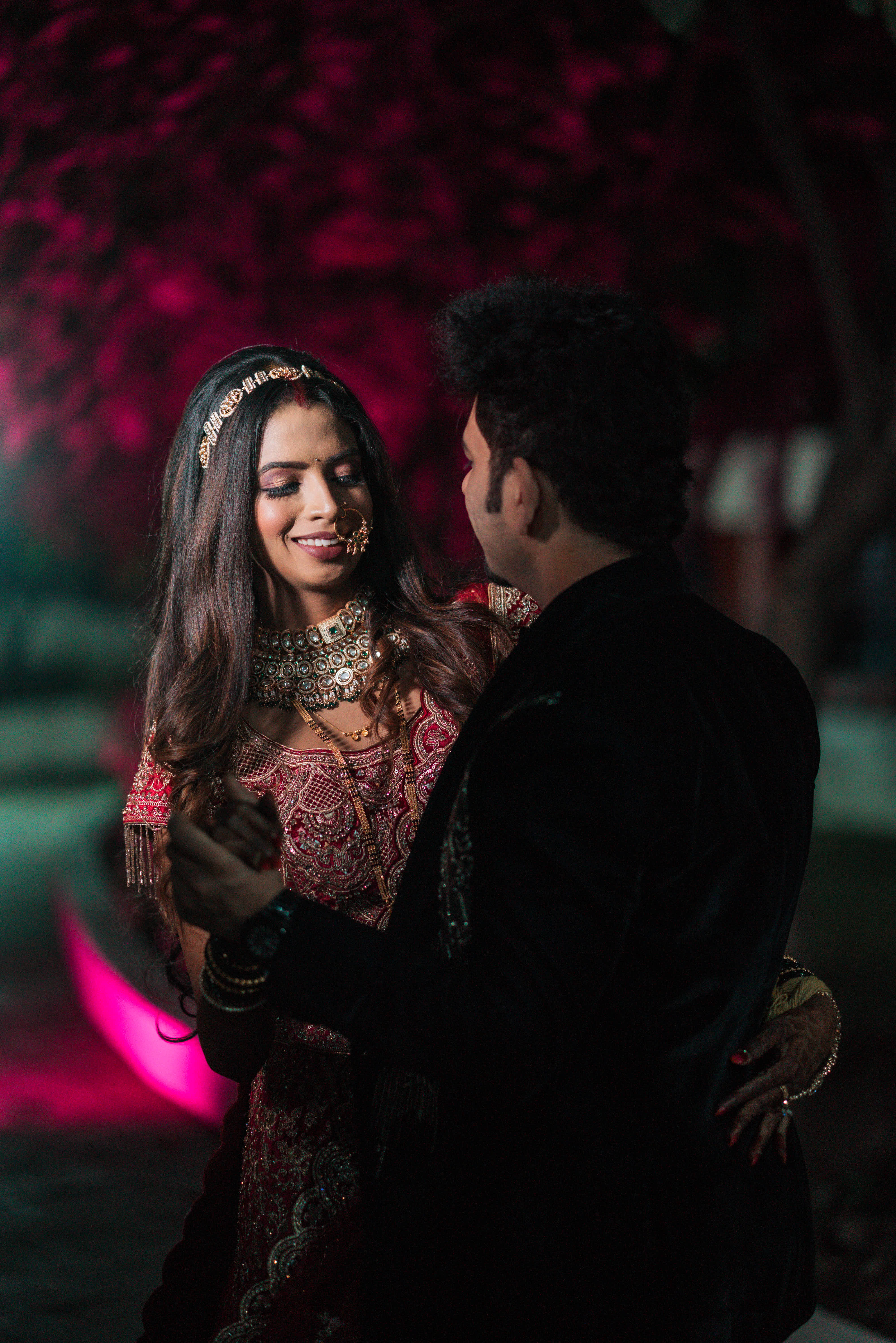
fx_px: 3173
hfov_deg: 16.1
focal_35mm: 85
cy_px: 672
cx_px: 448
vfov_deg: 23.9
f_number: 1.8
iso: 3200
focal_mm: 85
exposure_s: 1/400
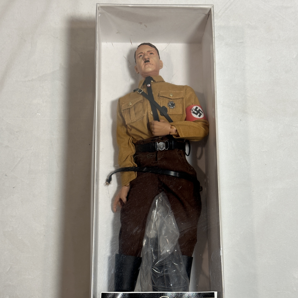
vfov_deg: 30.0
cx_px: 148
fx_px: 555
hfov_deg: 30.0
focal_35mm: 57
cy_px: 171
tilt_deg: -72.2
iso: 80
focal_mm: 6.86
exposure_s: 1/120
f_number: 1.78
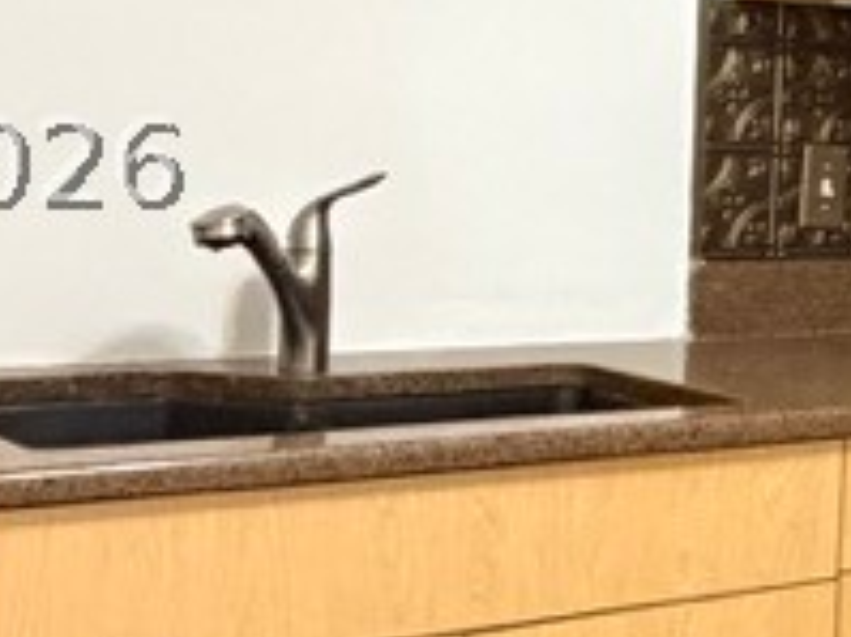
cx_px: 1185
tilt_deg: -1.8
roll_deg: -1.9
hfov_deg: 19.6
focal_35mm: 90
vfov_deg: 16.3
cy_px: 158
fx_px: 2211
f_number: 2.2
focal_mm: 2.22
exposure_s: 1/60
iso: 800
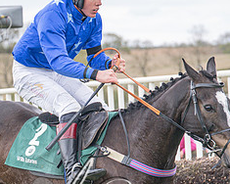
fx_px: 1770
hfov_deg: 7.4
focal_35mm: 260
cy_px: 195
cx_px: 152
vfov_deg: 5.9
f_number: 2.8
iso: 400
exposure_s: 1/1250
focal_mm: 70
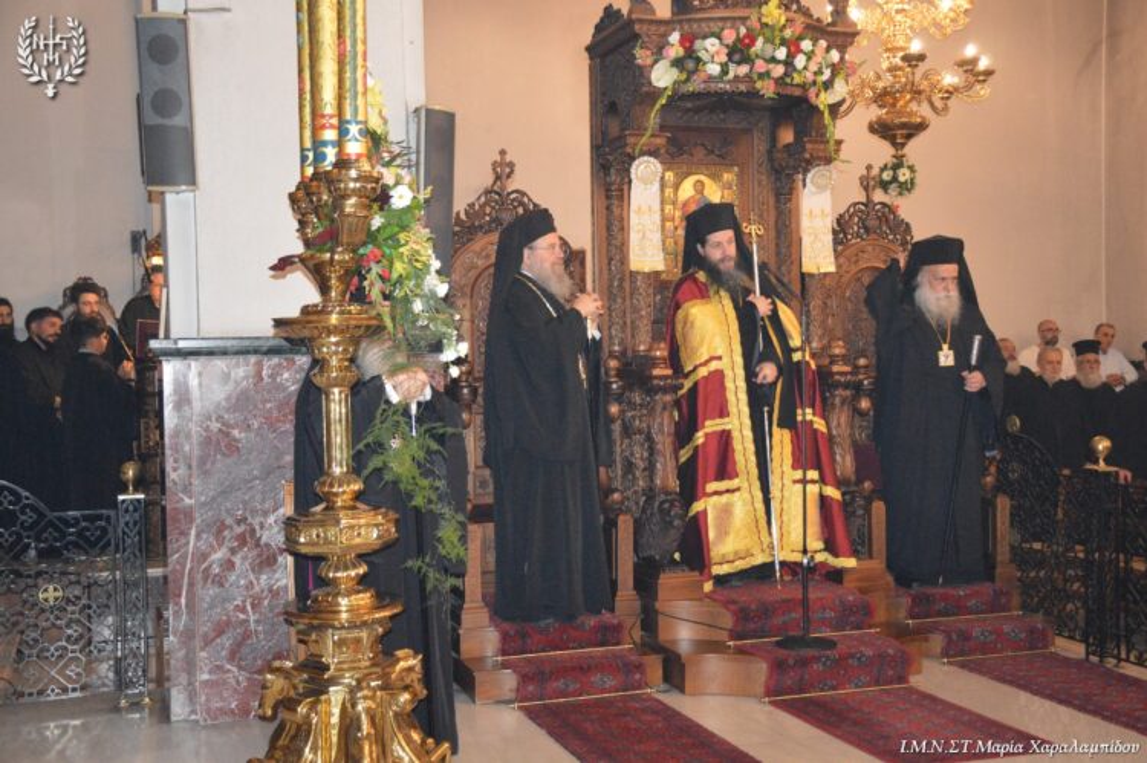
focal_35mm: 40
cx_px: 574
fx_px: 1289
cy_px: 382
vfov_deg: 33.0
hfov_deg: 48.0
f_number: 4
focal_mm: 27
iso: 3200
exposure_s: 1/60
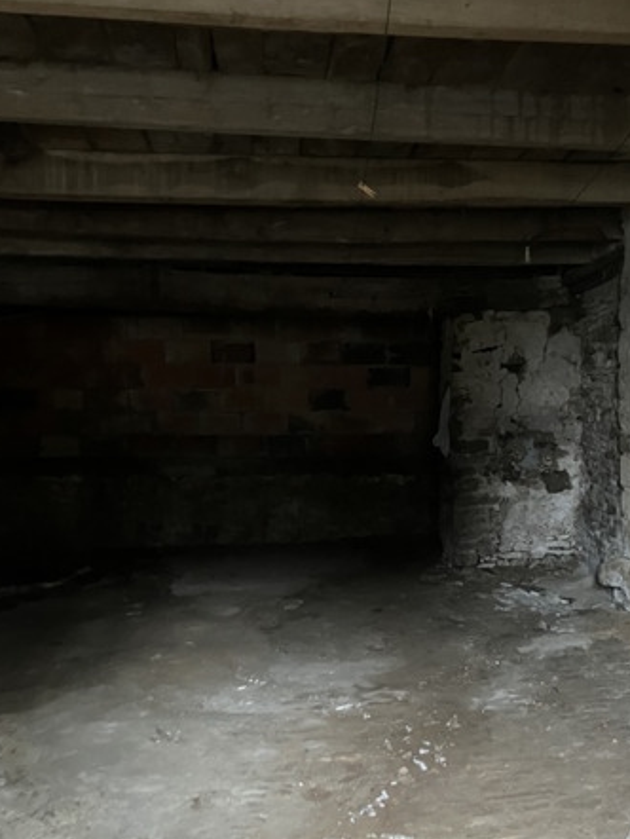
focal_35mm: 38
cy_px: 513
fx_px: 921
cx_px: 383
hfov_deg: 37.6
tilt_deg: -7.2
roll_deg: +0.1
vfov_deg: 48.6
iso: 640
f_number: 1.8
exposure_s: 1/20
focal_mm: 3.99
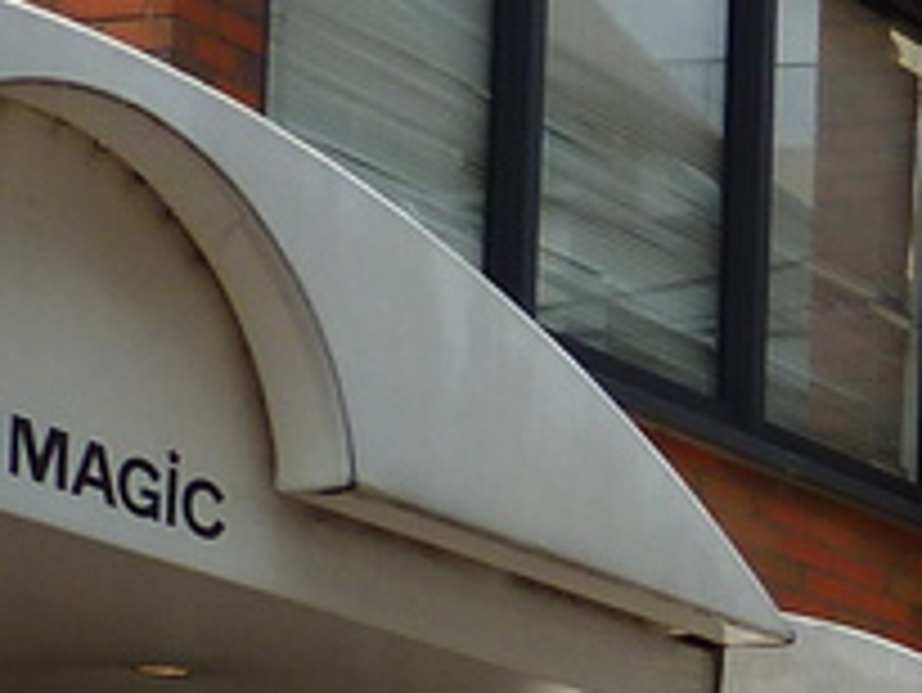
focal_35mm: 146
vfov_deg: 9.6
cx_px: 2492
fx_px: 3891
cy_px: 1305
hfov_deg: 10.7
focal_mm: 4.1
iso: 80
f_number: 4
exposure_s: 1/400
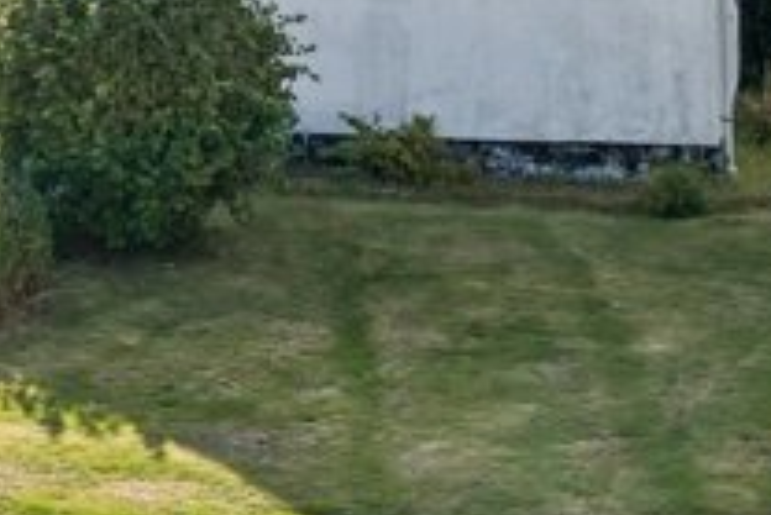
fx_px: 2591
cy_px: -183
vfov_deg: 11.0
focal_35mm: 121
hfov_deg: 16.3
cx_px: -122
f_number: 8
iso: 200
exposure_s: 1/640
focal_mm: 31.5
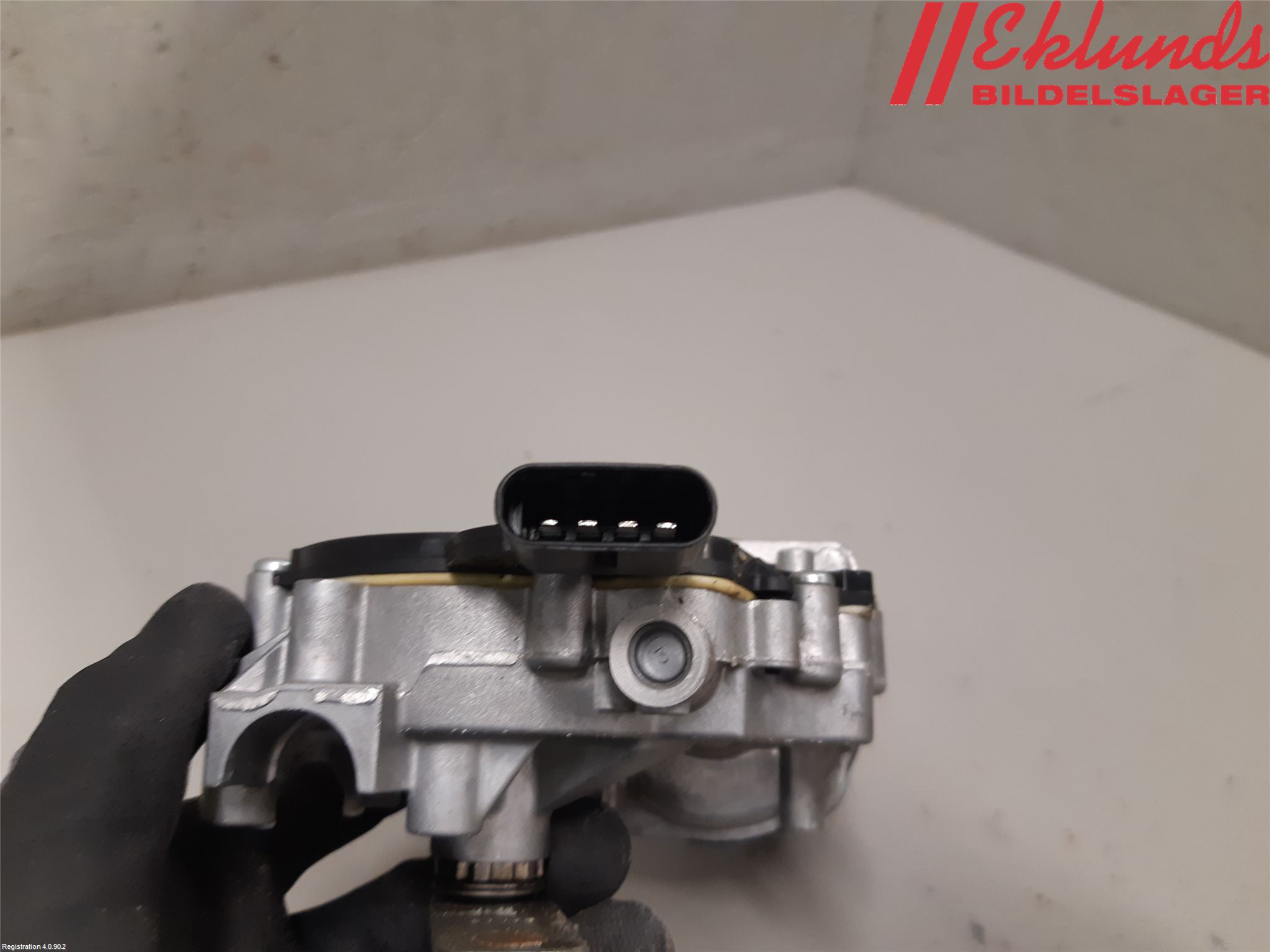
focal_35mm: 26
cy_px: 476
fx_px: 954
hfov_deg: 67.3
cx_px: 635
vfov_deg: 53.1
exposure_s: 1/50
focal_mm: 3.93
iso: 160
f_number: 1.7
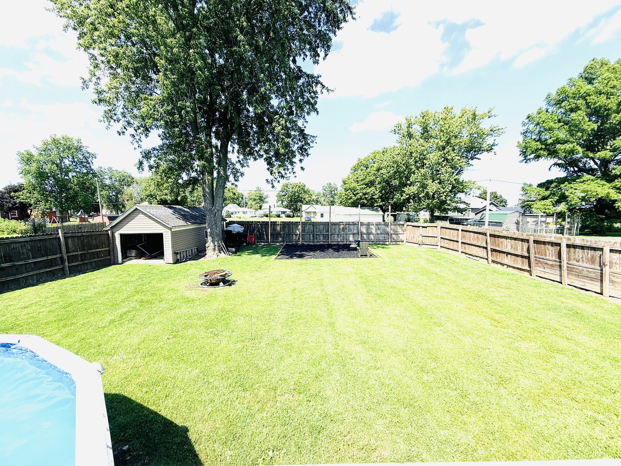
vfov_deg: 85.7
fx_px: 251
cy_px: 233
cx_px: 310
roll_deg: -1.1
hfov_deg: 102.1
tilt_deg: -6.0
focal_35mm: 14
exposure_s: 1/1259
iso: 50
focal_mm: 2.22
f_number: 2.2
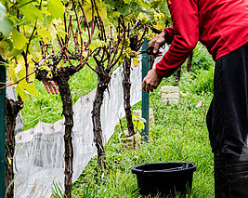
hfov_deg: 7.9
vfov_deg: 6.3
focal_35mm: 245
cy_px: 42
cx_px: 114
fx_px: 1796
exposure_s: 1/500
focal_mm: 120
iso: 900
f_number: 5.6
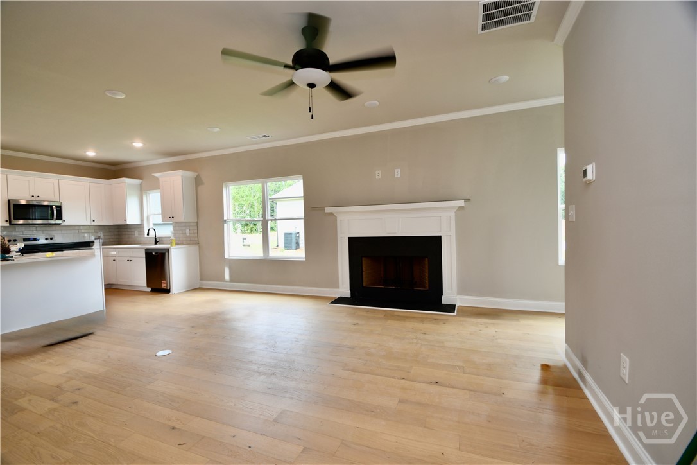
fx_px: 290
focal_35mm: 15
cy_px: 232
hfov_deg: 100.4
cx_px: 348
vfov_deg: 77.3
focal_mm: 10
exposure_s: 1/60
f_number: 4
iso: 200
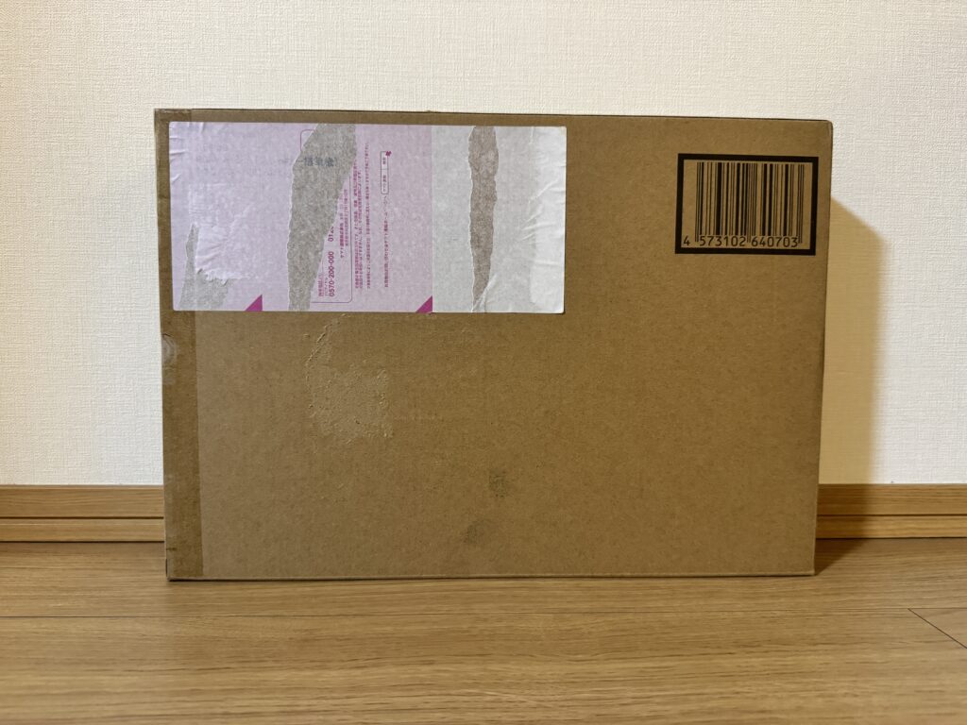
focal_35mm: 24
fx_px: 670
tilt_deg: -3.9
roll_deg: +0.0
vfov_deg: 56.8
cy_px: 362
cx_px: 484
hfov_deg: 71.6
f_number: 1.78
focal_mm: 6.76
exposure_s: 1/50
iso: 640
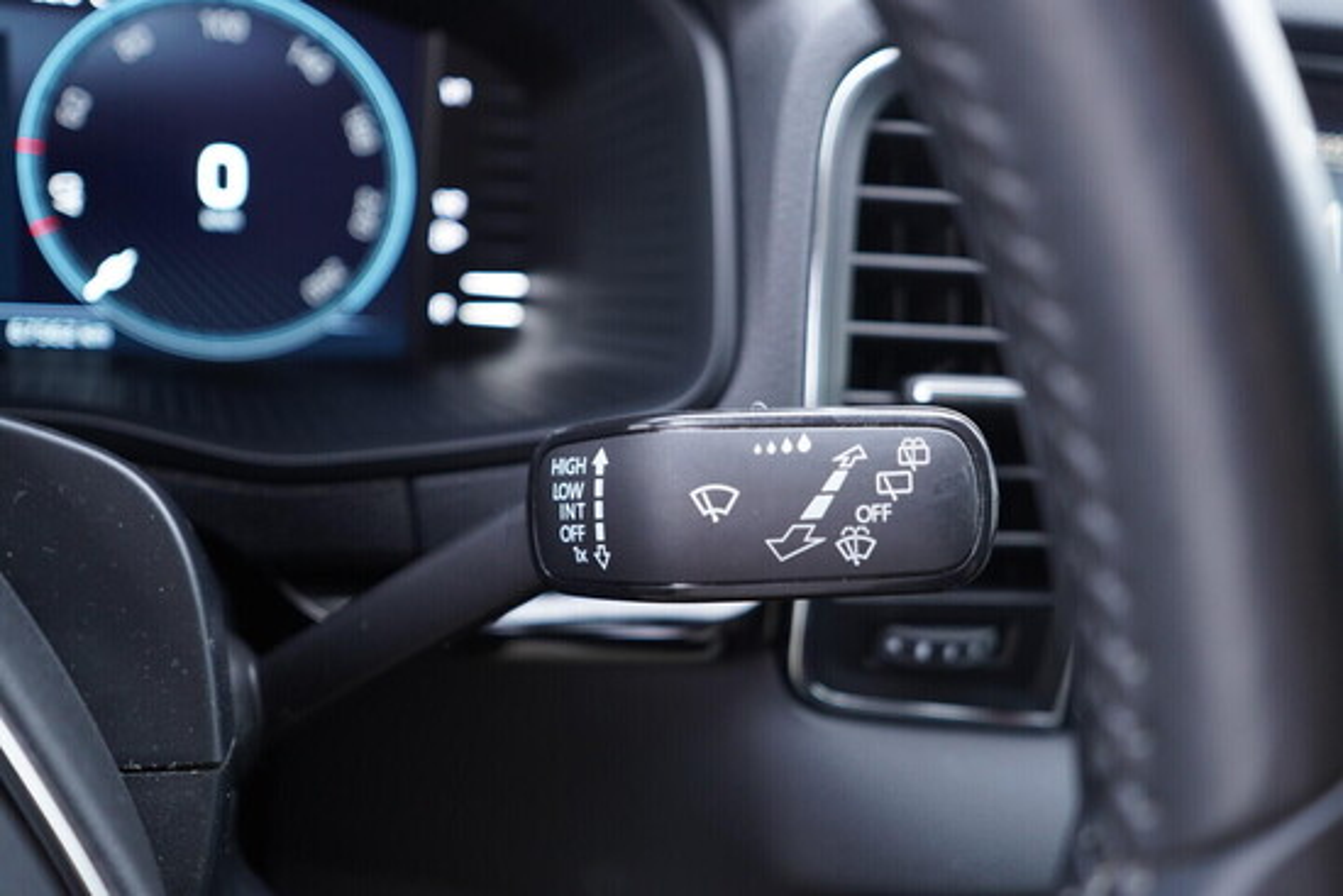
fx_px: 1343
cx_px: 672
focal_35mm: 36
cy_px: 448
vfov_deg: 36.9
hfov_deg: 53.1
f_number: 2.8
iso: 500
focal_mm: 24
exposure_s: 1/40
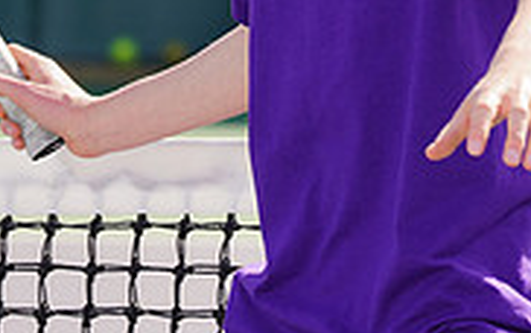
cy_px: -191
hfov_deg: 2.6
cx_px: 93
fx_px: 11903
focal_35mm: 822
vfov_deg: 1.6
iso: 100
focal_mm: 253
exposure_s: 1/250
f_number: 8
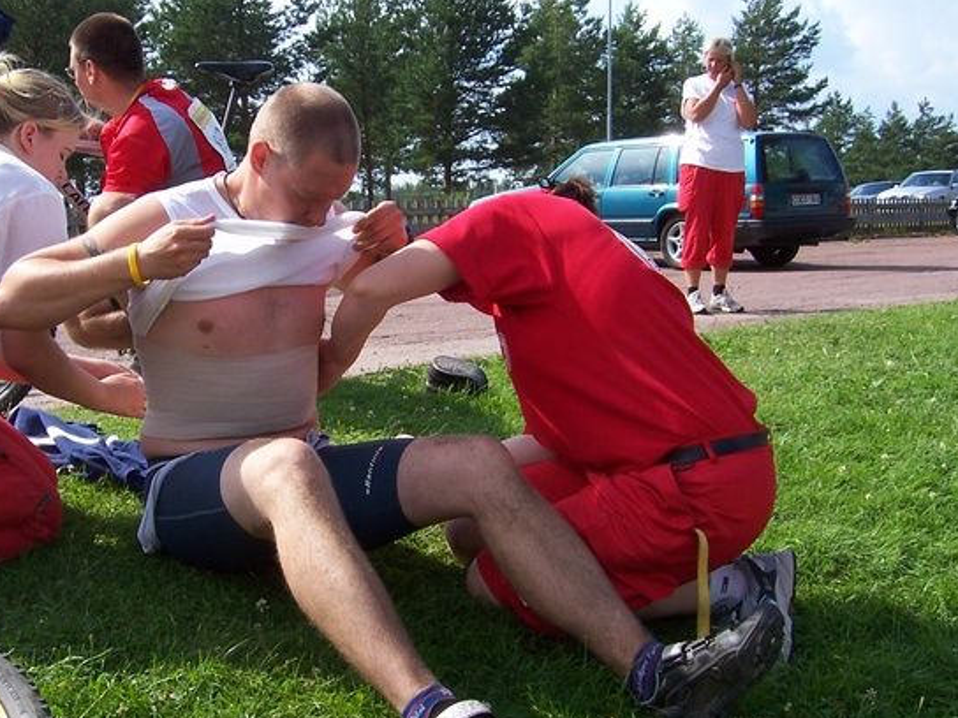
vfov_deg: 30.3
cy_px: 361
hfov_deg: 39.3
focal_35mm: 48
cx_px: 334
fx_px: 1328
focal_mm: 6
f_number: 4.8
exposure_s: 1/350
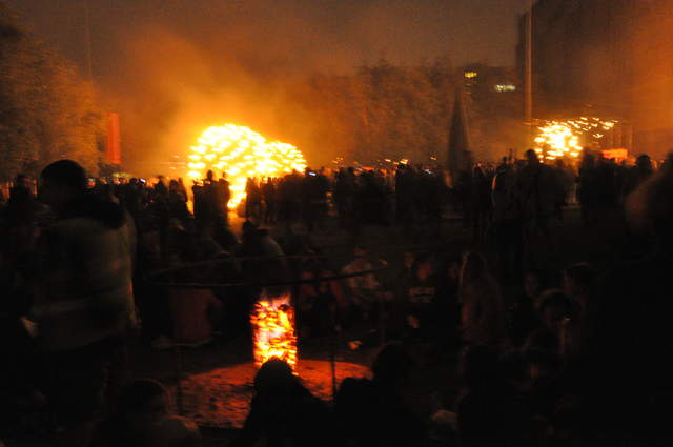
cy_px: 224
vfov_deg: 36.8
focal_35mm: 36
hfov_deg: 53.2
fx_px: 672
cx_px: 336
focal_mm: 24
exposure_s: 1/2
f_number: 13
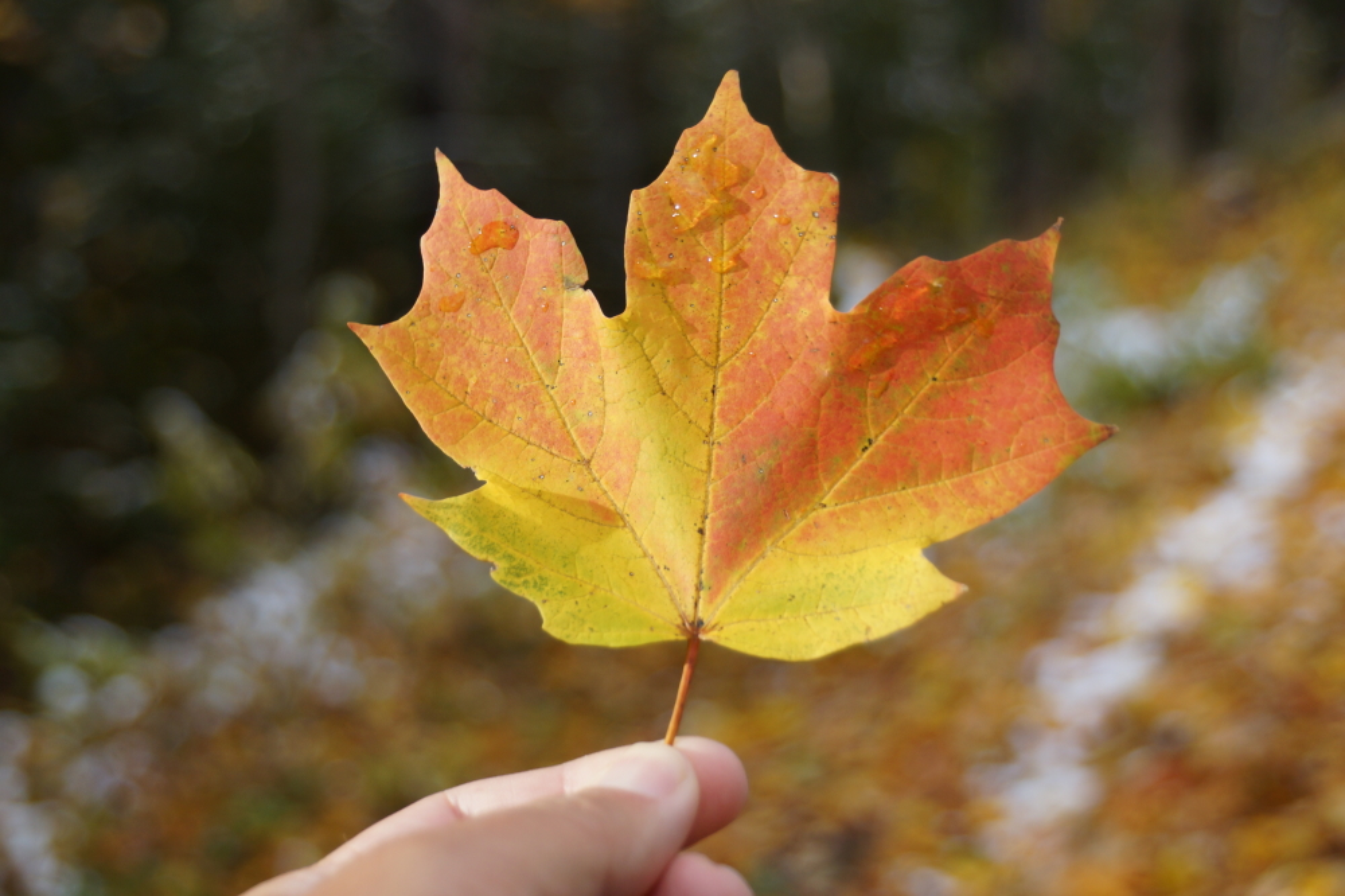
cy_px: 448
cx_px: 672
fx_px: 2521
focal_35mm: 68
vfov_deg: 20.1
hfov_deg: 29.9
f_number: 4.5
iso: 200
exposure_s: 1/80
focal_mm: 45
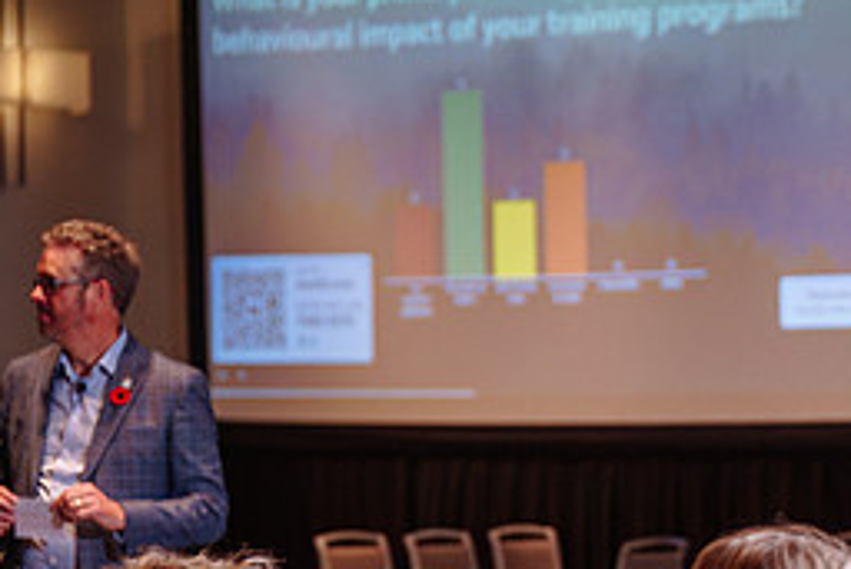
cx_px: 918
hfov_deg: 11.1
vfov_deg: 7.5
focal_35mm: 183
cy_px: 646
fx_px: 4328
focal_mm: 70
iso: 800
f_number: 3.2
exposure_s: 1/100
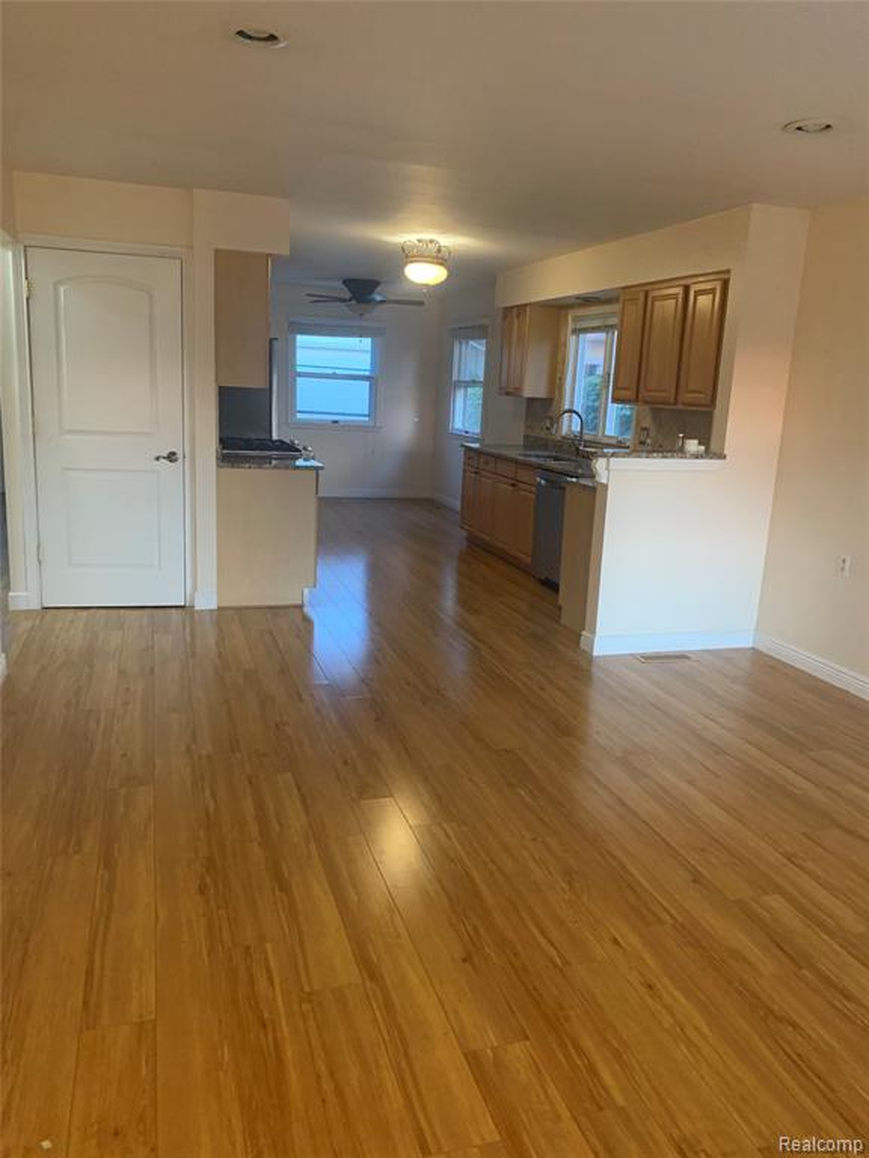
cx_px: 434
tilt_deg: -10.2
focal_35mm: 26
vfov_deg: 67.3
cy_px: 579
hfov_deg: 53.1
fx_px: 870
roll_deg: -3.3
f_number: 1.8
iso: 320
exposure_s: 1/40
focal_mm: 4.25
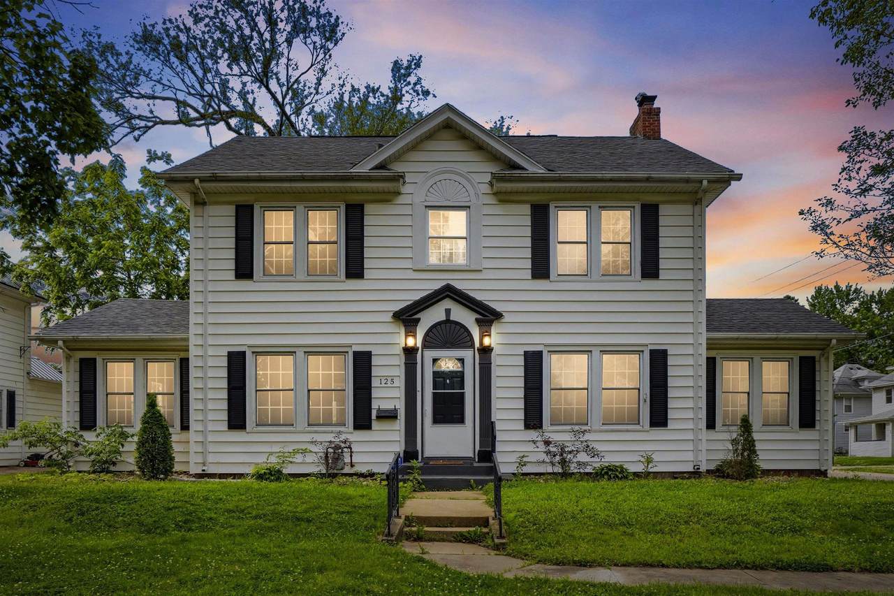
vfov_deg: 64.5
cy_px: 298
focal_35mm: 19
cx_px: 447
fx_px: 472
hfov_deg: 86.9
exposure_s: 1/800
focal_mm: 19
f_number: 9
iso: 400
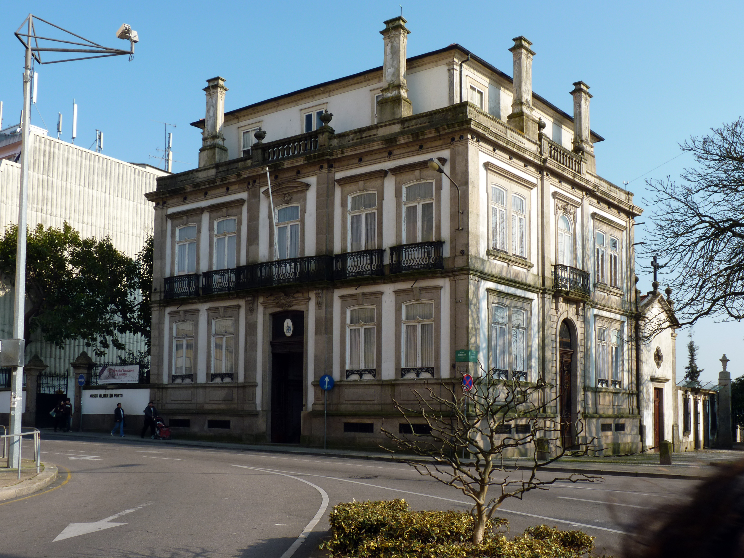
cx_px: 372
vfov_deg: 40.7
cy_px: 279
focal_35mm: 35
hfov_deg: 52.6
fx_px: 752
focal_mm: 6.2
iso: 80
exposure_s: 1/250
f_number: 5.6
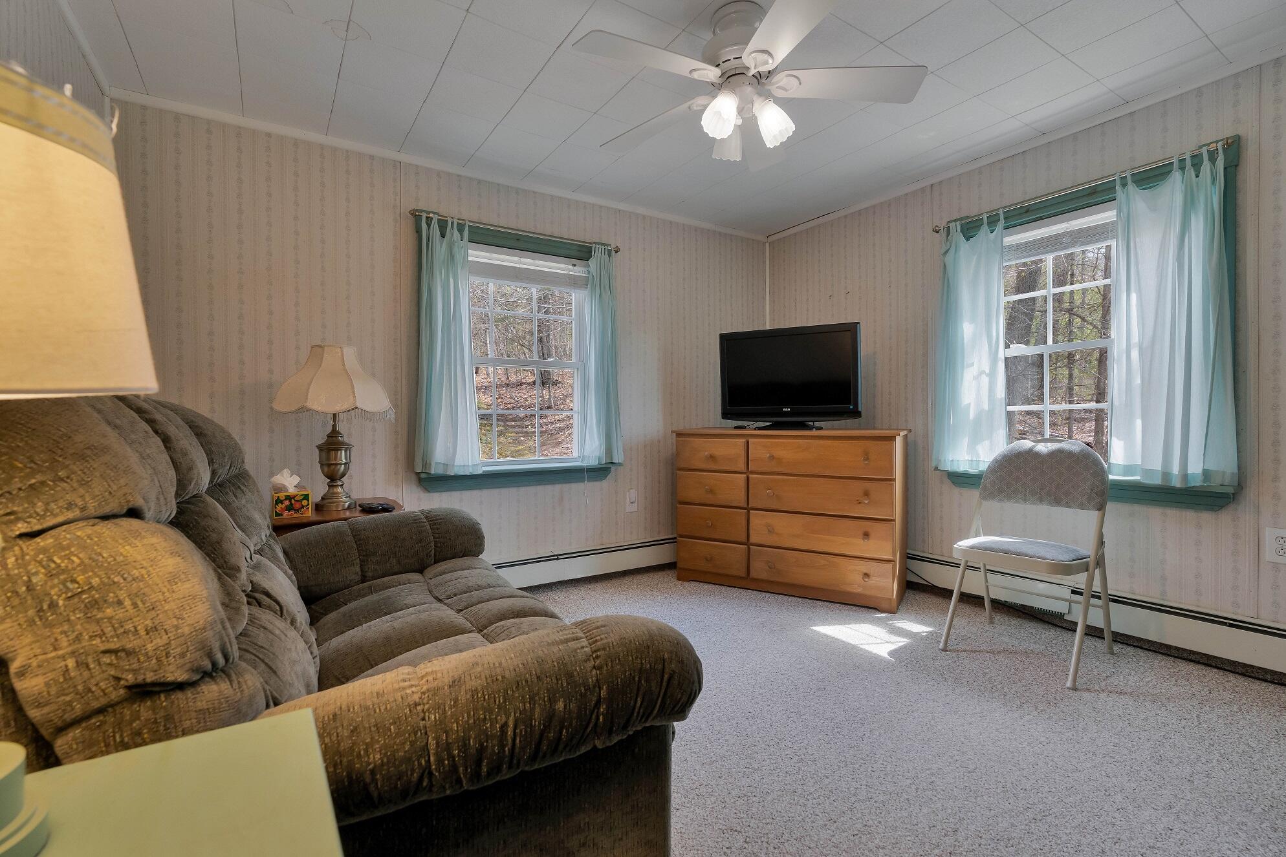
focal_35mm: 16
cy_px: 428
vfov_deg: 73.8
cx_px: 643
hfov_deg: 96.7
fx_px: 572
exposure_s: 1/350
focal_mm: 16
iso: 800
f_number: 8
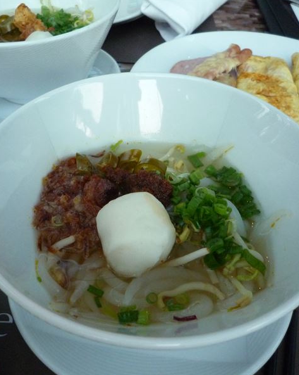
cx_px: 136
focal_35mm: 33
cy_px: 188
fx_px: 365
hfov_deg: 44.5
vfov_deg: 54.2
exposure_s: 1/30
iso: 400
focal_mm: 4.4
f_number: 2.8
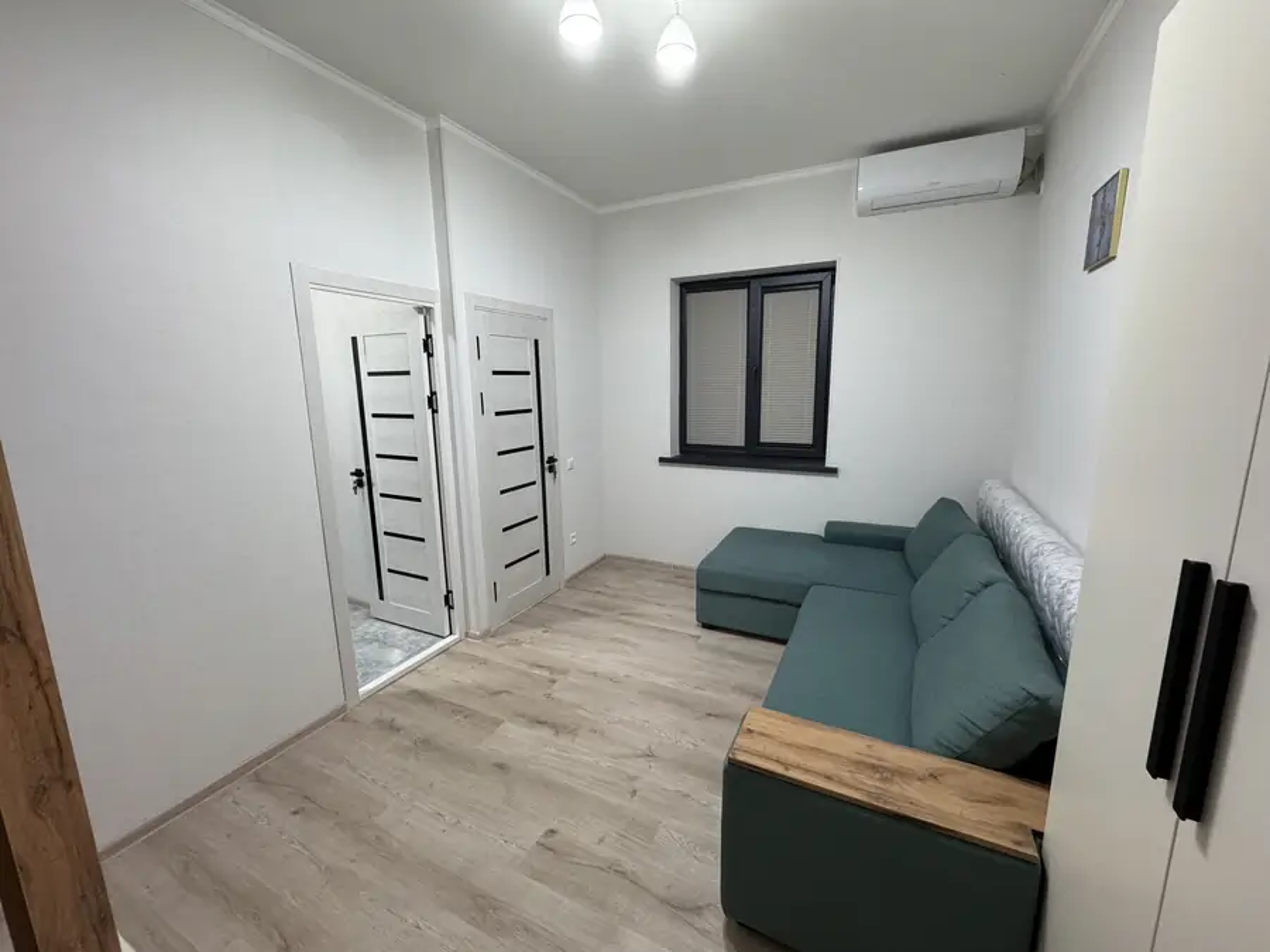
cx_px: 635
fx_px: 514
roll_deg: +0.6
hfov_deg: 102.1
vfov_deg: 85.7
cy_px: 476
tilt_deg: -10.2
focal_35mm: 14
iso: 250
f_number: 2.2
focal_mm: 2.22
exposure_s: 1/100
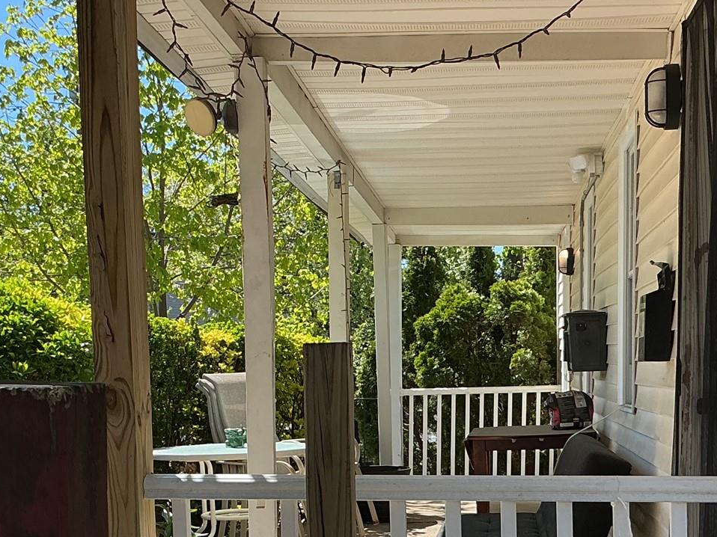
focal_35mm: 62
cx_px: 409
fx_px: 1284
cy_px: 478
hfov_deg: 31.2
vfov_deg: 23.1
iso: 25
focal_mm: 3
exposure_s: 1/534
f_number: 1.8
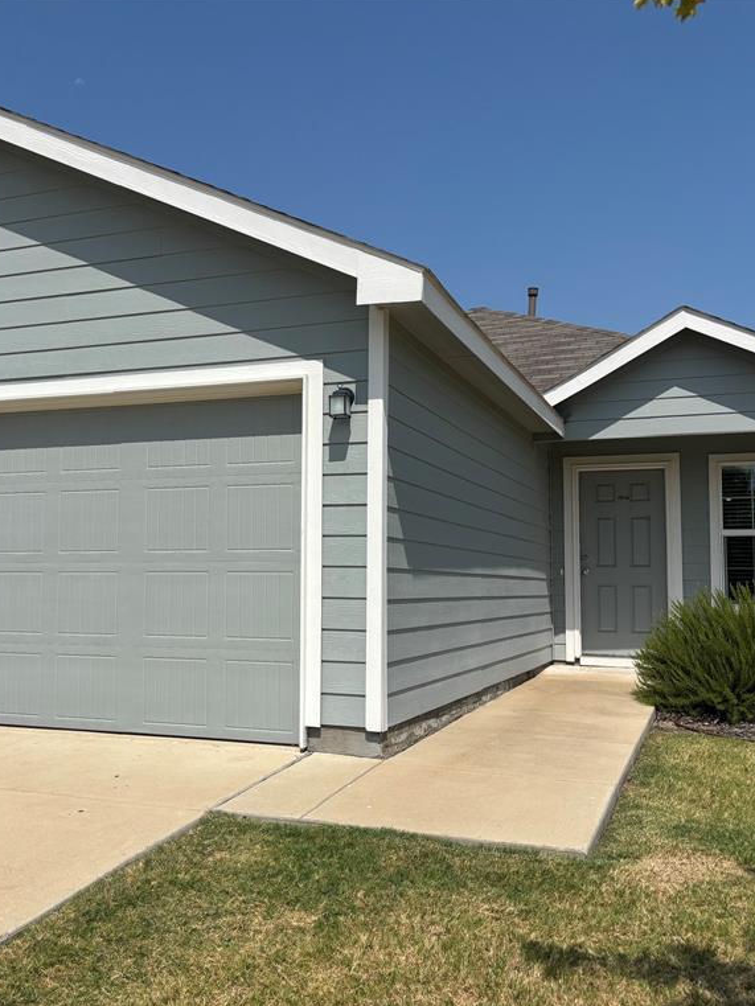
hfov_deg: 40.4
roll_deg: -0.3
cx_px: 280
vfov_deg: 52.6
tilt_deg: +4.8
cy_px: 501
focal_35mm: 35
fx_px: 1018
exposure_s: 1/7194
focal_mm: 5.96
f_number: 1.6
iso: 50
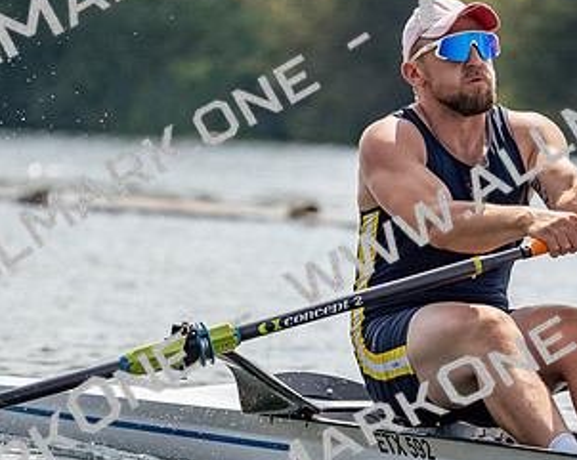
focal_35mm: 480
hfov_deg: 4.0
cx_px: 520
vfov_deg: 3.2
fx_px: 8189
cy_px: 310
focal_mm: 266
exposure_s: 1/1600
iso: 160
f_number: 5.6
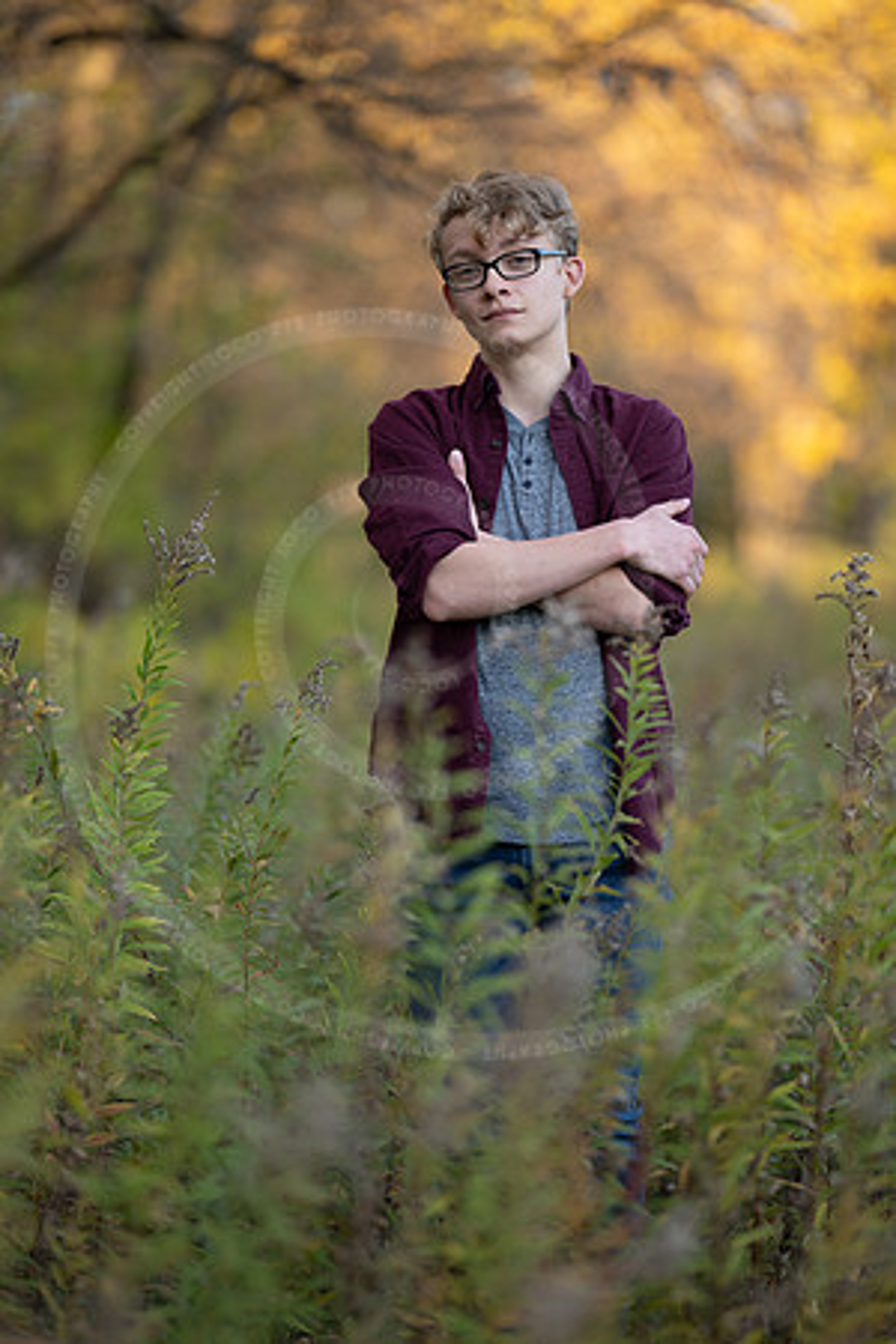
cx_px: 448
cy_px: 672
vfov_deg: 23.9
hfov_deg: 16.1
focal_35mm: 85
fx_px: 3173
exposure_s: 1/800
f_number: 1.2
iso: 160
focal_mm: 85
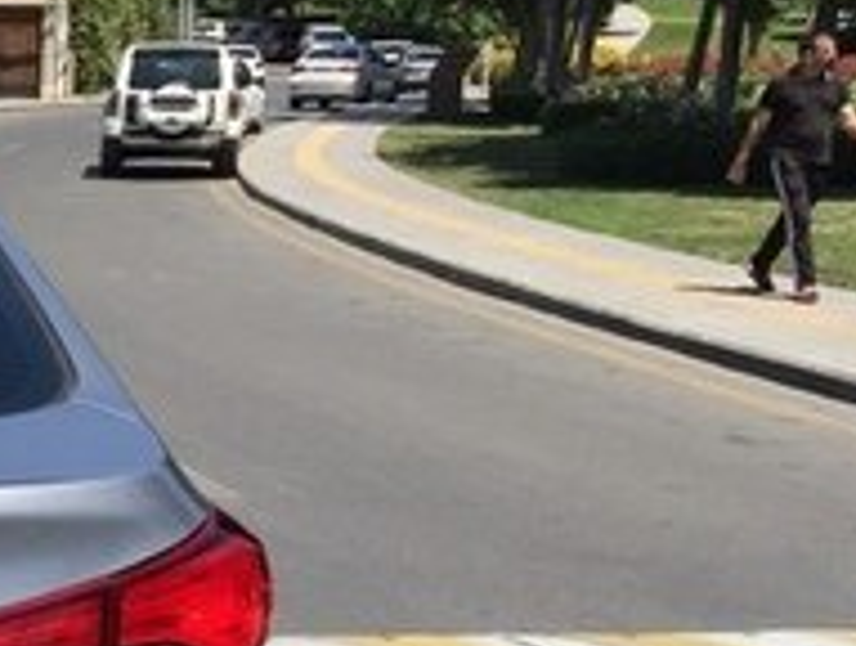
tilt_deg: -11.8
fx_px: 2478
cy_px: 608
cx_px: -502
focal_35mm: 100
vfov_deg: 14.7
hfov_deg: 17.3
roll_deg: -1.4
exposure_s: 1/1883
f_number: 2.2
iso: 32
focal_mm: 4.15
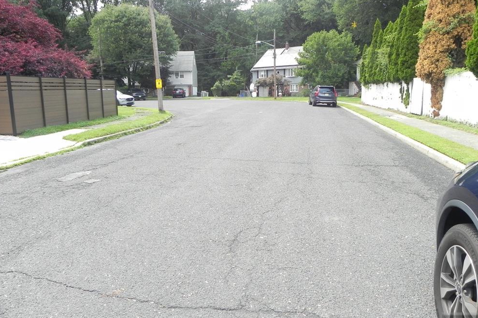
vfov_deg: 46.4
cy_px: 151
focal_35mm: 28
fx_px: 372
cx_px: 244
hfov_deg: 65.5
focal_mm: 4.6
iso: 160
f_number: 5
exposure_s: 1/173
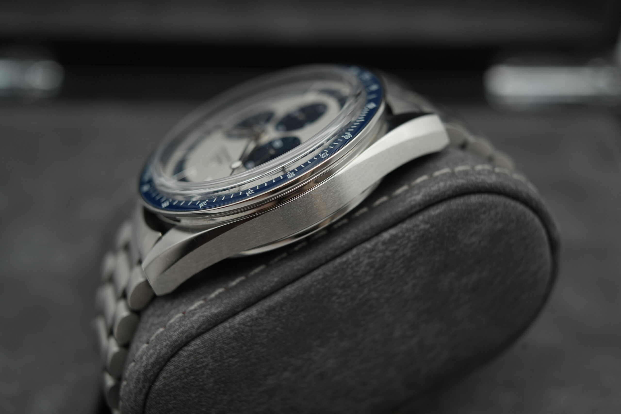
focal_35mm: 35
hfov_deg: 54.4
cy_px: 207
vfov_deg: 37.9
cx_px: 310
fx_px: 604
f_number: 5
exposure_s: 1/250
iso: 400
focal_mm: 35
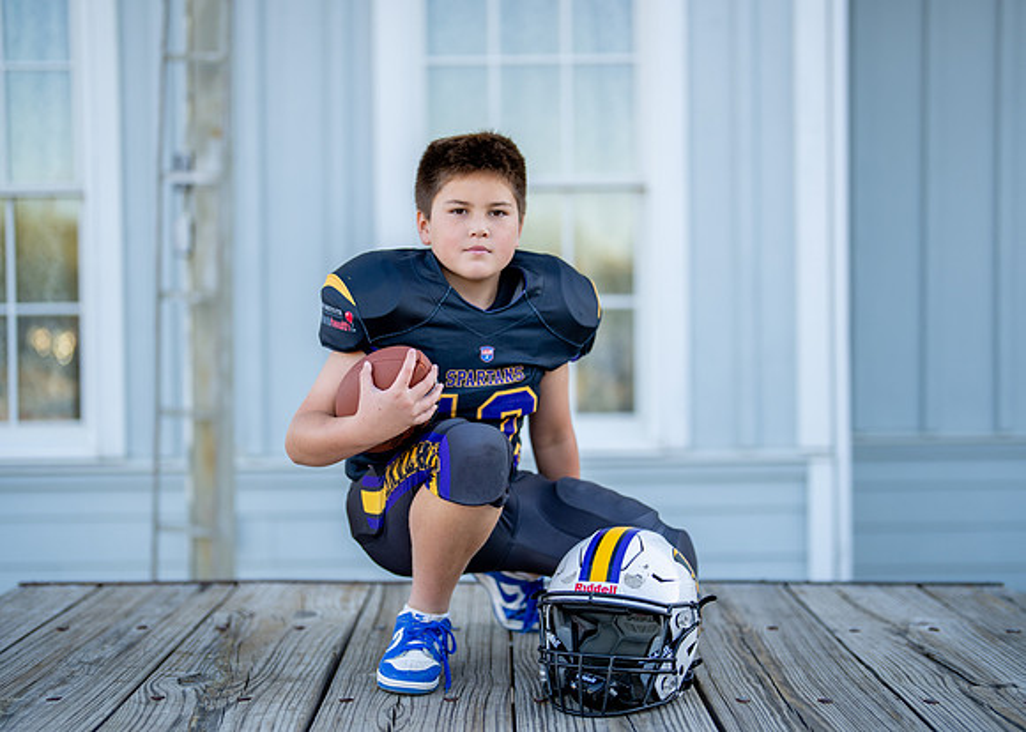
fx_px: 1581
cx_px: 507
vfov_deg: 26.1
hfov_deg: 36.0
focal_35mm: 54
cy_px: 366
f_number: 1.2
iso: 100
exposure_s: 1/1250
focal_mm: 50
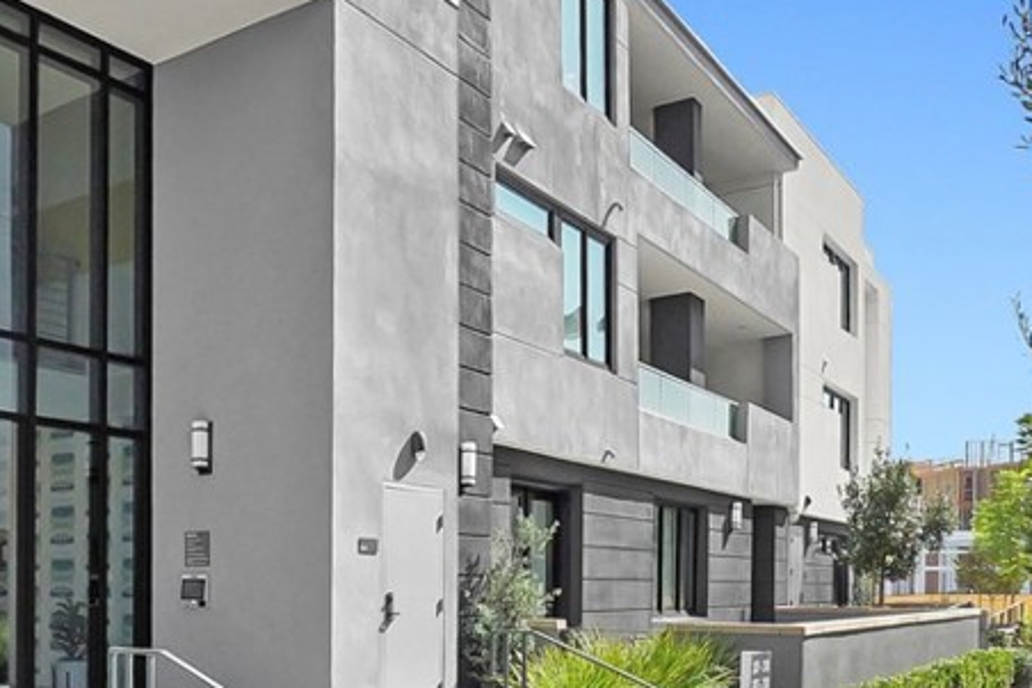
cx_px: 253
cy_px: 355
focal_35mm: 34
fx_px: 974
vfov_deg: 38.9
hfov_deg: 53.2
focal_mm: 10
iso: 800
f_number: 8
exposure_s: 1/2000
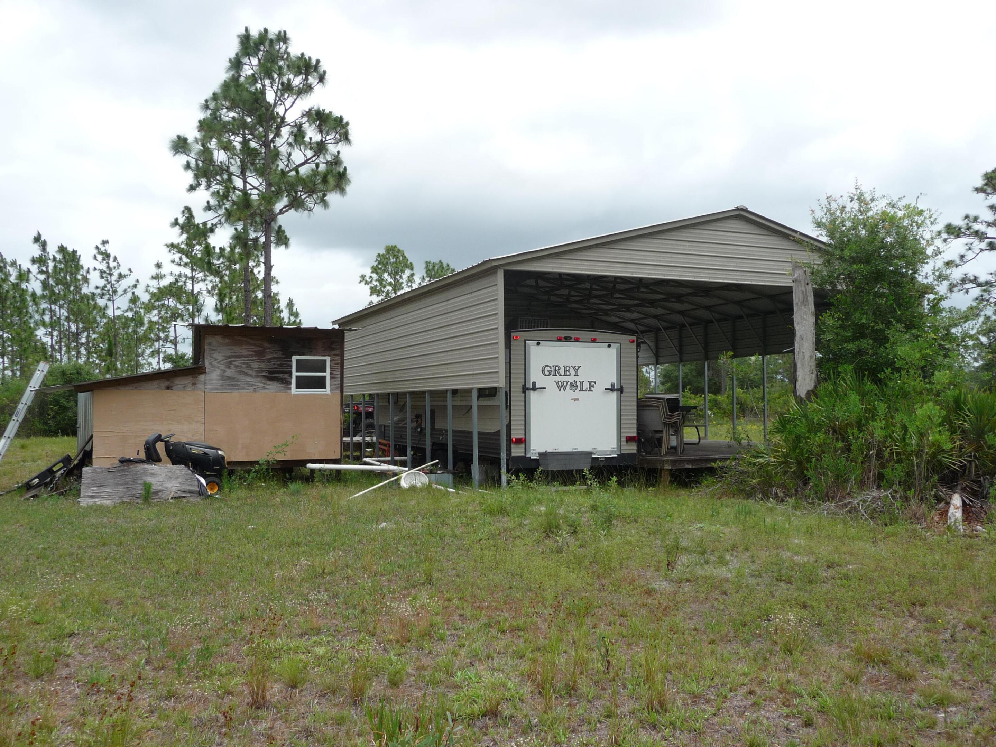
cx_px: 498
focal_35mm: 32
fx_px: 921
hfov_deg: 56.8
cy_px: 374
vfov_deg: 44.2
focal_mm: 5.3
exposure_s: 1/1000
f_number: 3.5
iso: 100
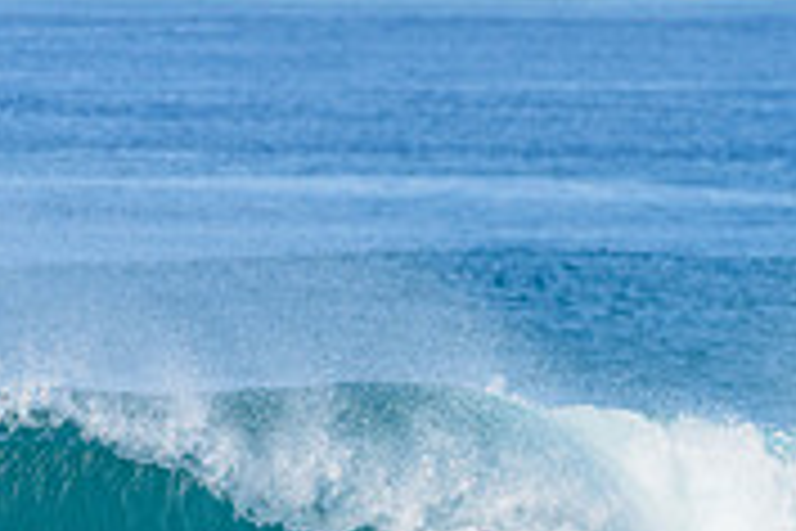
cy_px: 574
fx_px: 36281
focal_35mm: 1641
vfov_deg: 0.8
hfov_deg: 1.3
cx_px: 387
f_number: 5.6
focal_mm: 500
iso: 160
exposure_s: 1/2000
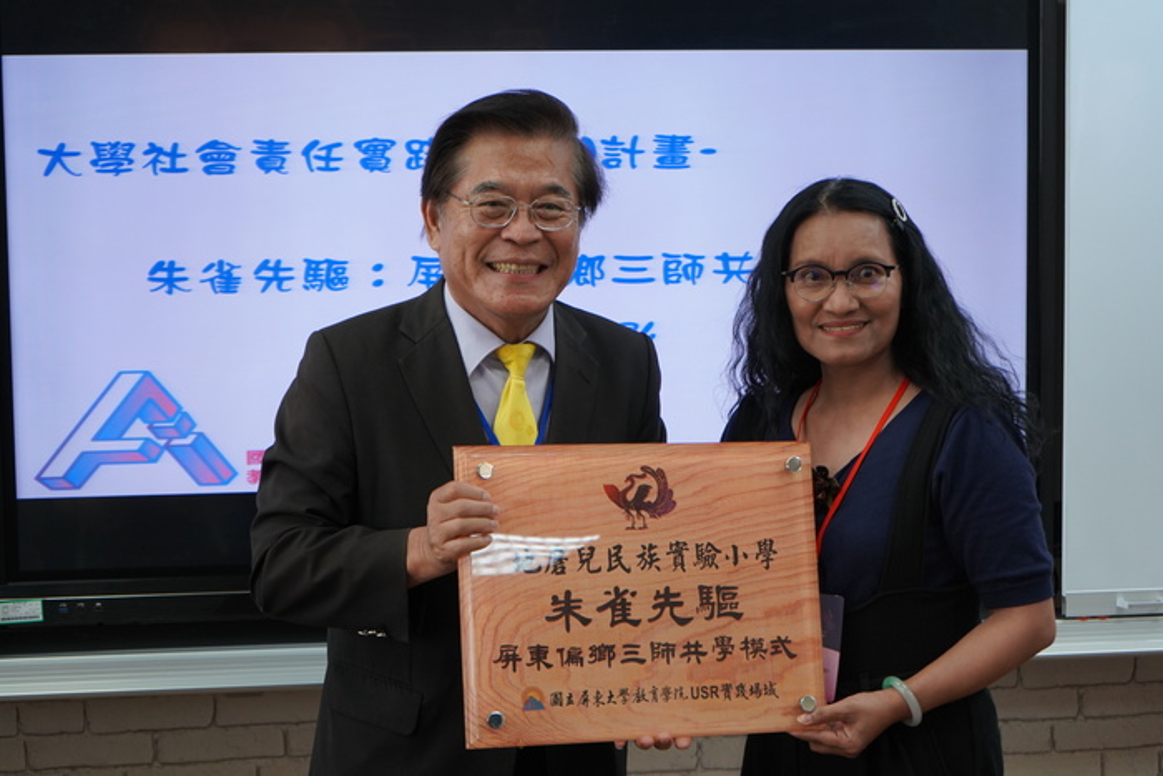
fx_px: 2262
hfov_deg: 28.8
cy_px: 388
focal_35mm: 70
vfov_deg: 19.5
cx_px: 582
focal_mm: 70
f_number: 5.6
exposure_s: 1/160
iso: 1600
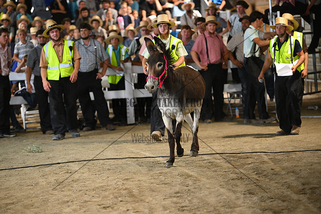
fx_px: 1204
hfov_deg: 15.2
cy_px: 107
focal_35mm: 135
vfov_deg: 10.2
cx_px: 160
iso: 4000
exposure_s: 1/505
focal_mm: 135
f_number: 2.8
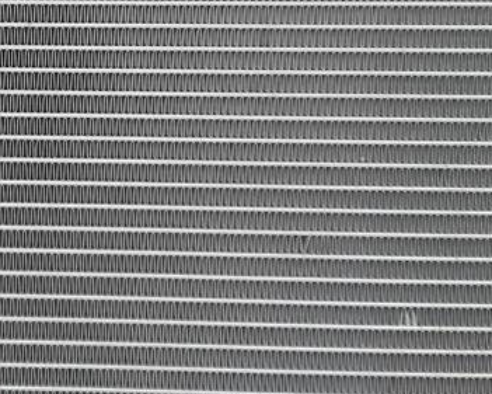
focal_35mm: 104
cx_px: 4
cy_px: 83
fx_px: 1515
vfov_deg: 14.7
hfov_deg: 18.0
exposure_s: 1/293
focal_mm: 4.3
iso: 50
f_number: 1.5
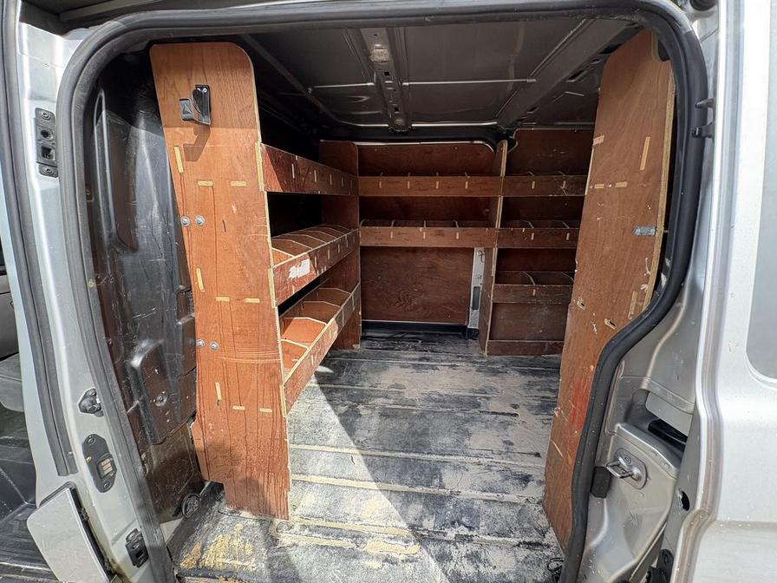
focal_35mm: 14
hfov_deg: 102.1
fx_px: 314
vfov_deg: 85.7
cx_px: 388
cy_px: 292
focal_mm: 2.22
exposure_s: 1/260
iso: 64
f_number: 2.2
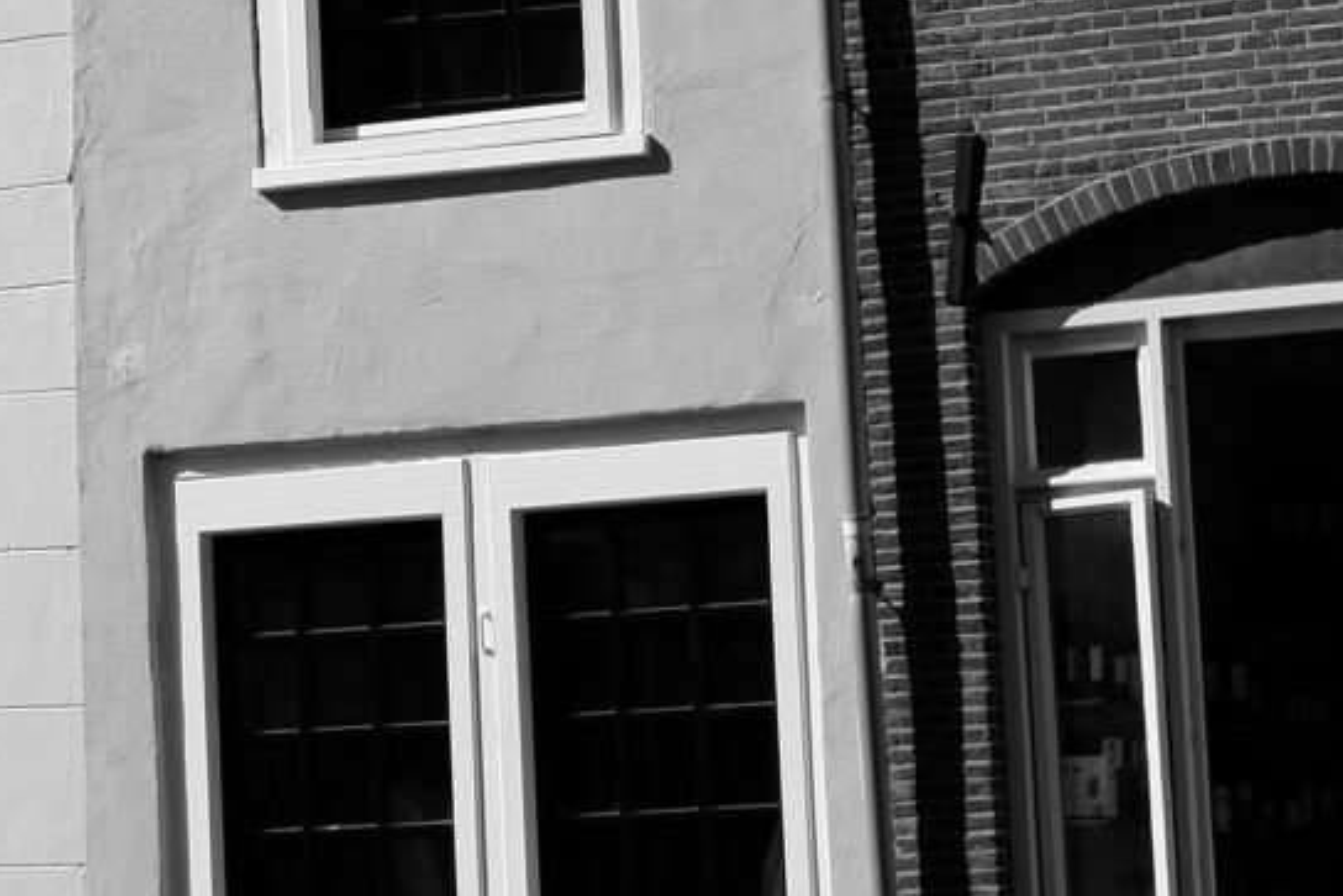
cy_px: -431
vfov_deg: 7.0
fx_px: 7201
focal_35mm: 193
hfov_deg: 10.1
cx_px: -1079
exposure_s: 1/900
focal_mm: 27
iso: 200
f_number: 7.1
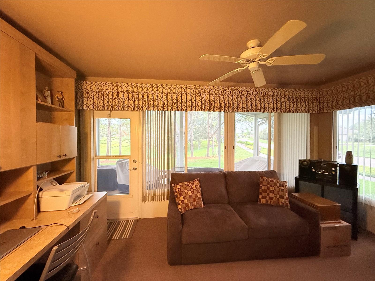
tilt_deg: -0.6
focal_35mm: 14
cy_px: 140
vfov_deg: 85.7
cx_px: 188
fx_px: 152
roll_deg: -0.4
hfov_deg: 102.1
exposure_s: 1/60
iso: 500
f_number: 2.2
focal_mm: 2.22
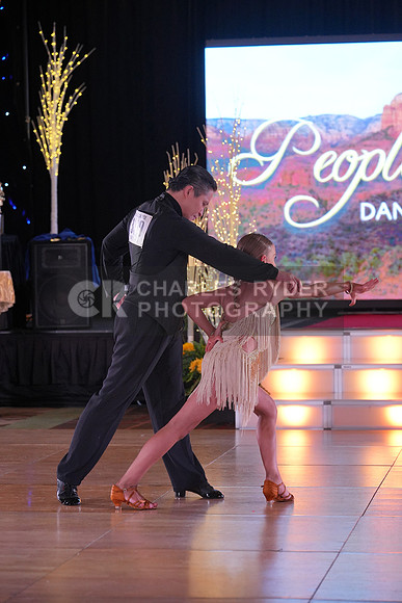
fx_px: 1808
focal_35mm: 108
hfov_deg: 12.7
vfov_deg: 18.9
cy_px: 302
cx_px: 201
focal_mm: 108
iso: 1600
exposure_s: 1/400
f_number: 4
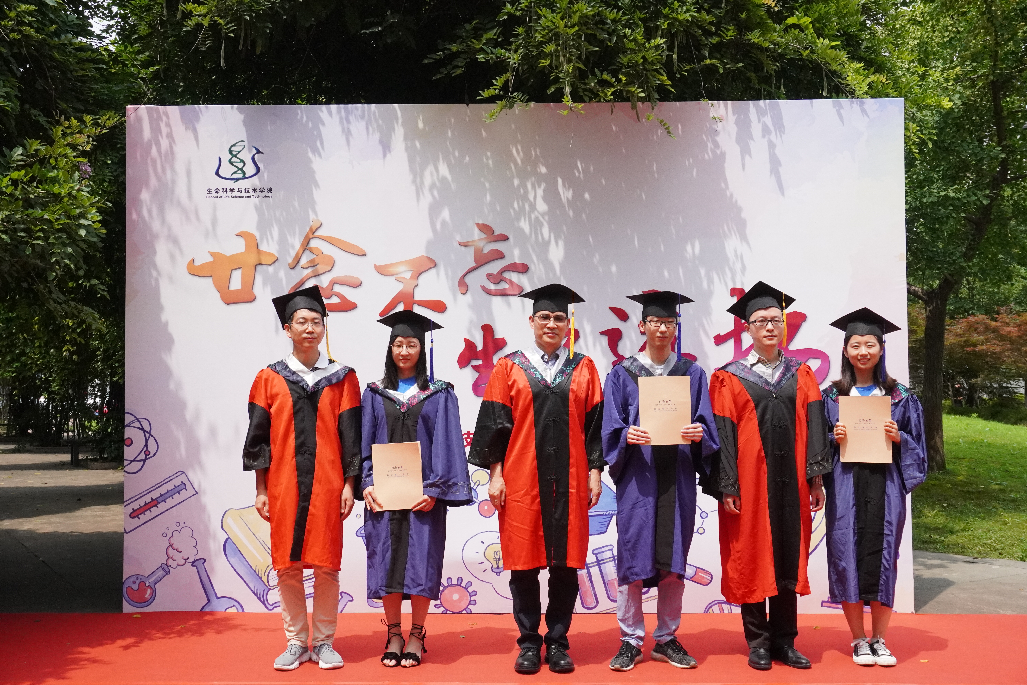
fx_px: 1027
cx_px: 514
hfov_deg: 53.1
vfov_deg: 36.9
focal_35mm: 36
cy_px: 342
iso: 2500
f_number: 8
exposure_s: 1/4000
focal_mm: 24
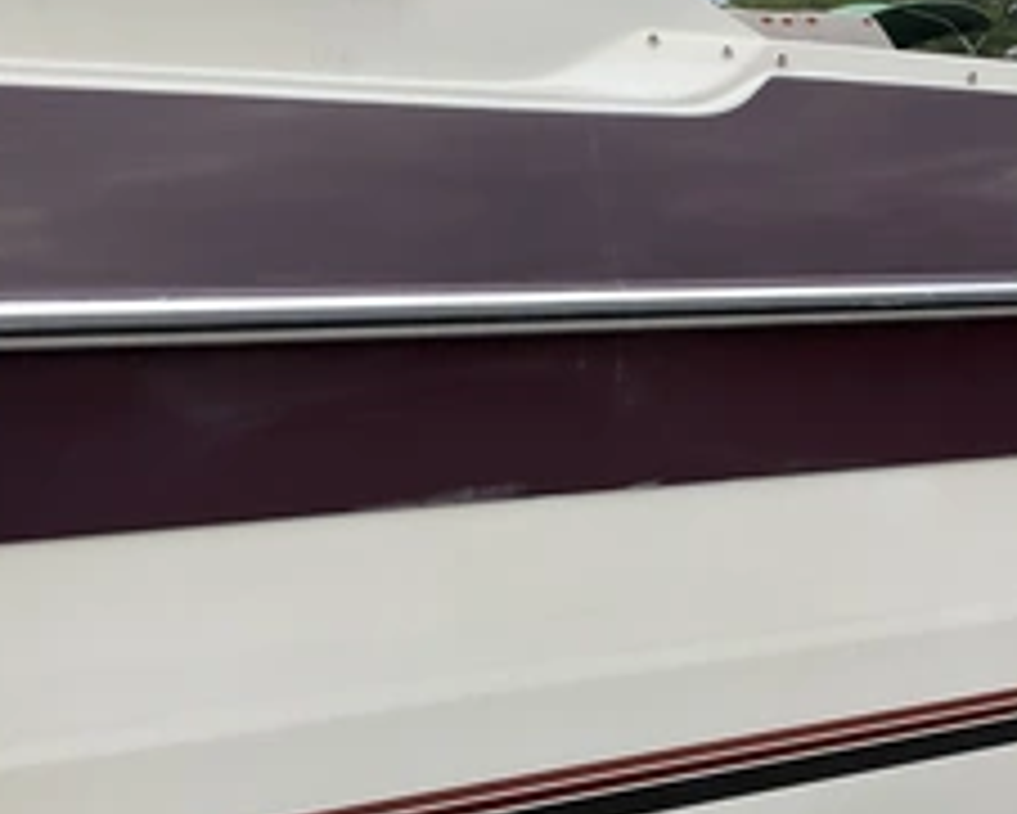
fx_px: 1506
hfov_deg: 37.2
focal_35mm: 50
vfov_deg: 30.3
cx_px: 616
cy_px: 432
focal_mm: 3
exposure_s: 1/606
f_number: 1.8
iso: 25
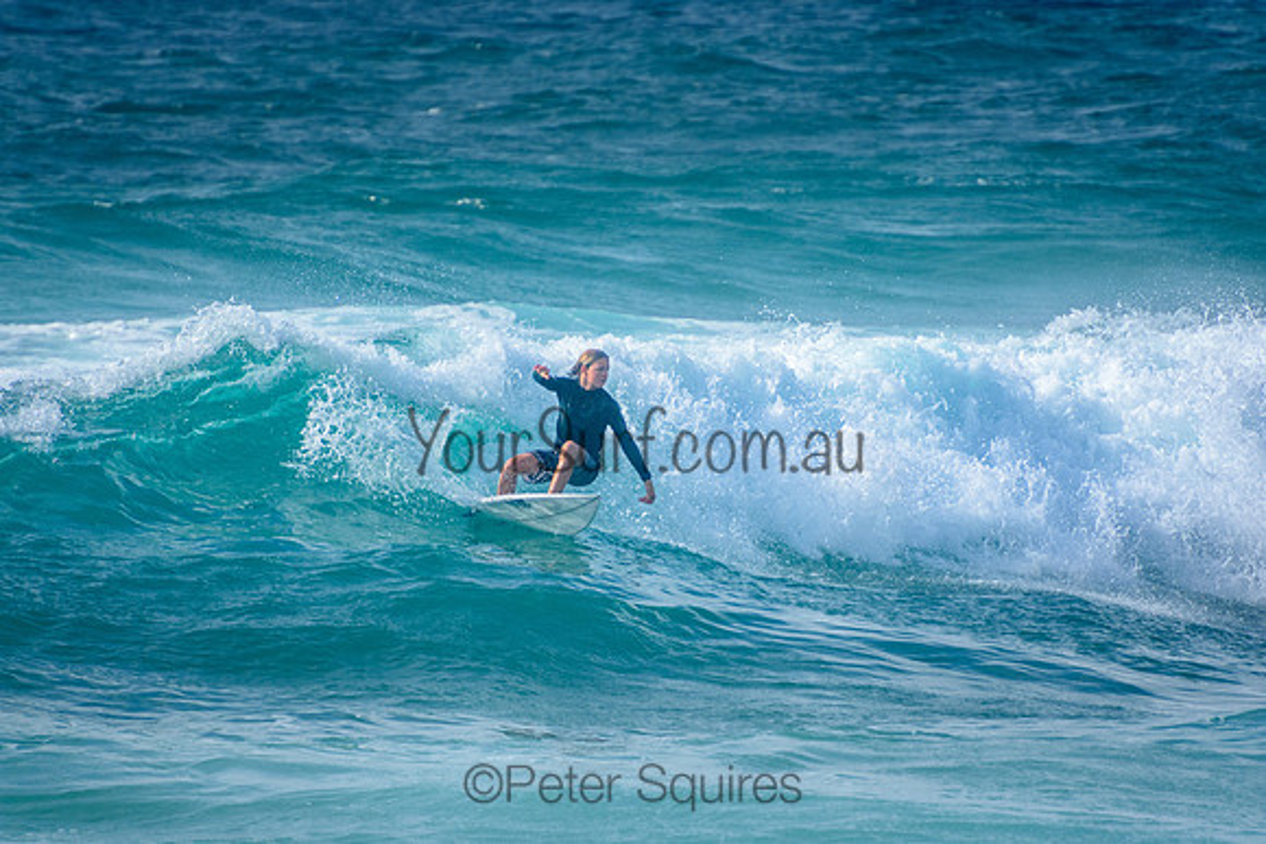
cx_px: 633
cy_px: 422
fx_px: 21104
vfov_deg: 2.3
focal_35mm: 600
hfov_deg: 3.4
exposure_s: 1/2000
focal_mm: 400
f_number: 5.6
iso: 320
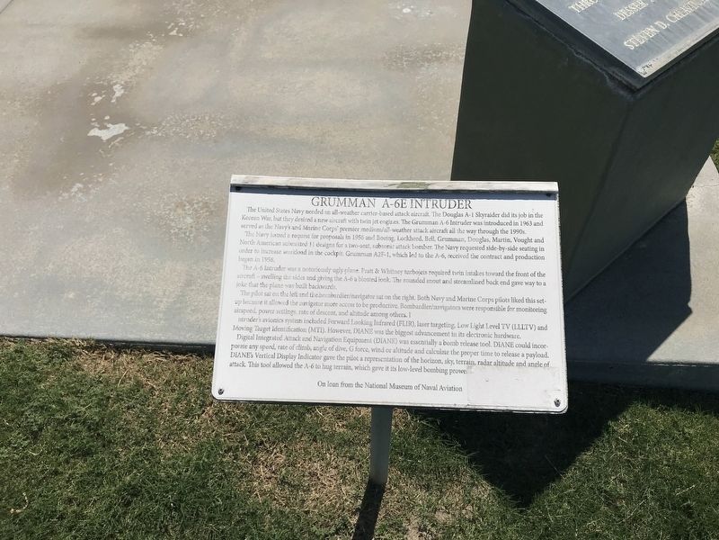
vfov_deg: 49.7
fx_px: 582
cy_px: 270
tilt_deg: -49.2
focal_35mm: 28
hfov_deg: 63.4
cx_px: 360
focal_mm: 3.99
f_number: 1.8
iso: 20
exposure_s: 1/8000
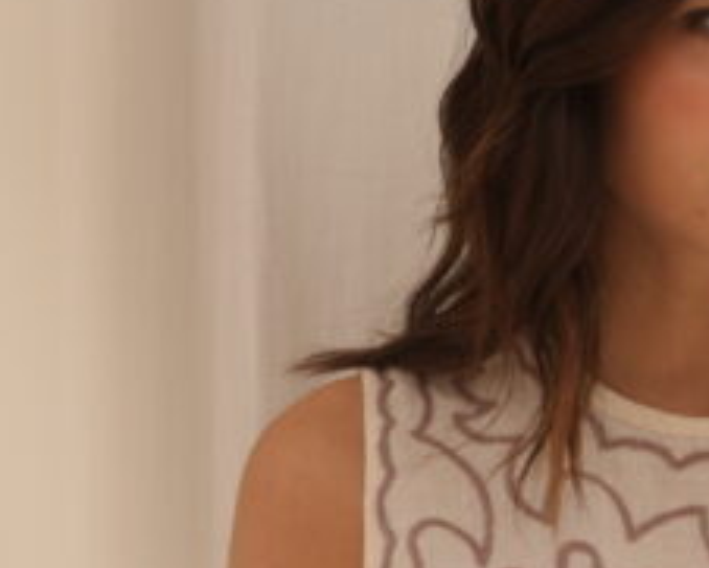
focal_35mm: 187
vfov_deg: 8.1
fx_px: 3926
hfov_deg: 10.3
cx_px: 674
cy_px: 838
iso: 125
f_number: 10
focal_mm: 50
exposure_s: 1/125
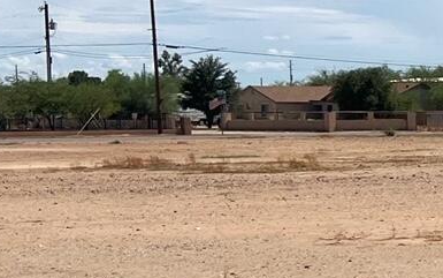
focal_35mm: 141
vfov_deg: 9.3
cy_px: 224
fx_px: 1703
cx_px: 952
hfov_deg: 12.6
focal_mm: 5.7
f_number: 1.5
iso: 50
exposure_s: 1/8696
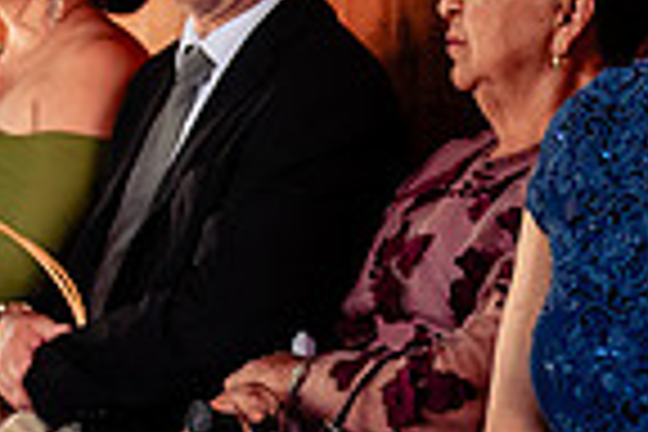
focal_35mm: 130
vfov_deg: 10.5
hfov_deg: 15.7
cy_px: 380
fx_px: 2340
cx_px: 468
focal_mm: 32
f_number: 3.2
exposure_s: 1/400
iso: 800
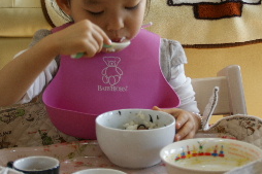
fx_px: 690
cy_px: 39
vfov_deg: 14.3
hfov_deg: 21.5
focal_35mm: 95
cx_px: 137
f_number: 4.5
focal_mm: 35
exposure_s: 1/60
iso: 160
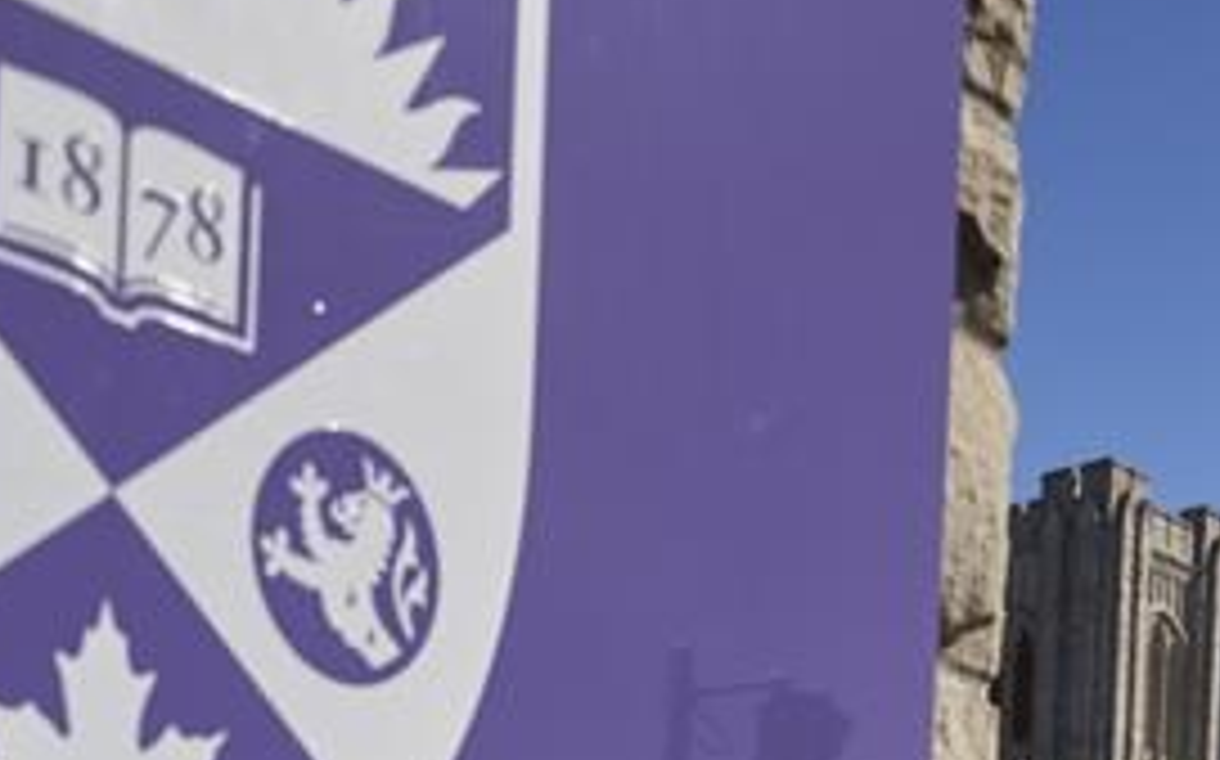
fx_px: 1794
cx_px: 302
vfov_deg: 20.2
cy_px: 1176
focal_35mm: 54
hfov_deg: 36.6
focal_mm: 14
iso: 250
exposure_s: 1/6400
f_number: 2.8
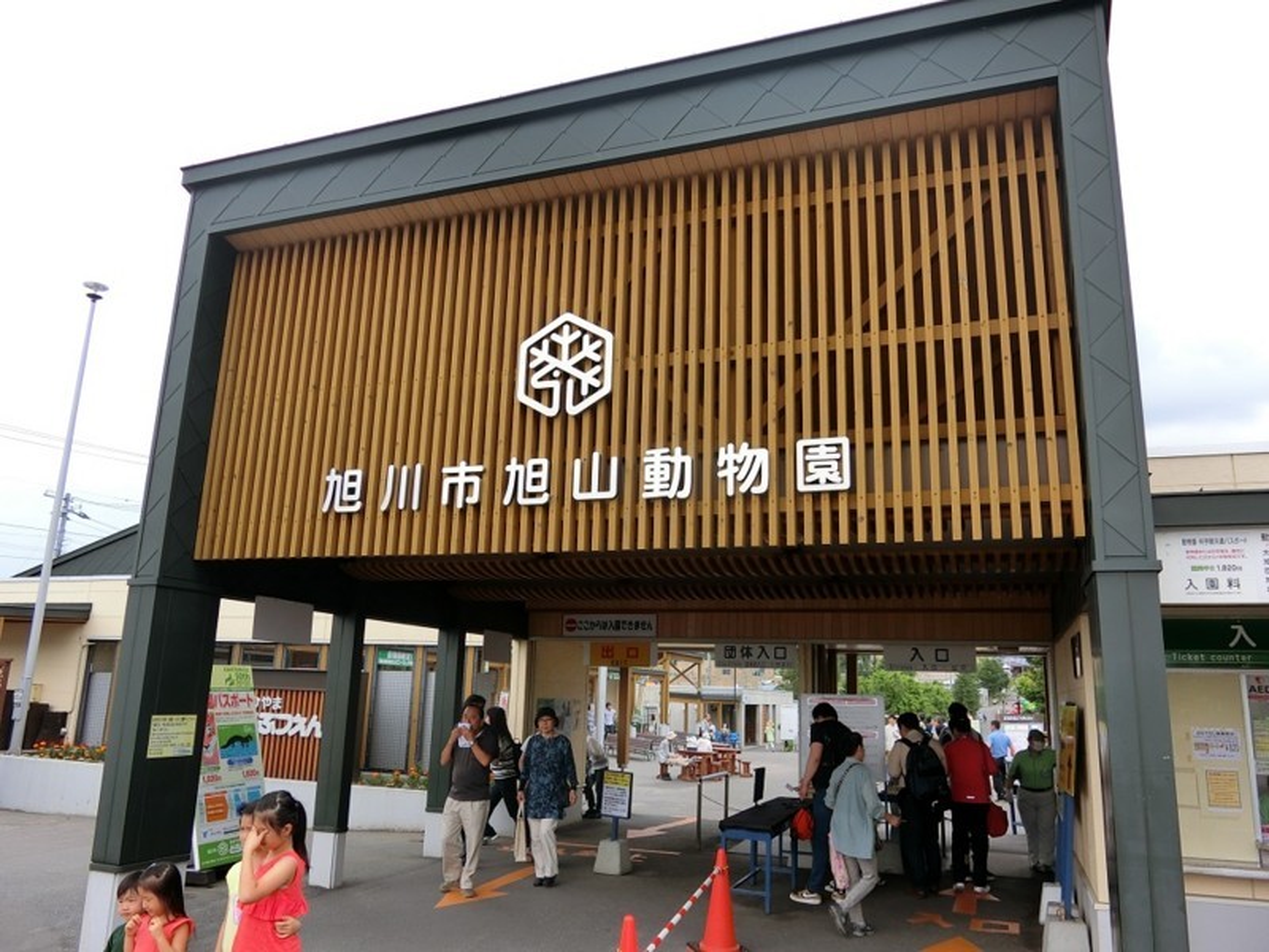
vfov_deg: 54.9
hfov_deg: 69.4
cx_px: 634
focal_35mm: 25
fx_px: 916
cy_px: 476
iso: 80
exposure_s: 1/500
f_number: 2.8
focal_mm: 5.4
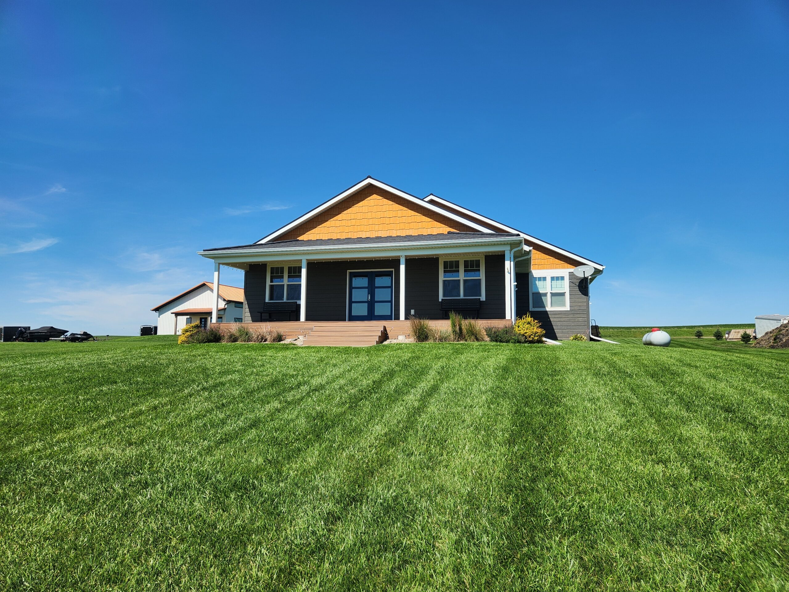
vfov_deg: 58.9
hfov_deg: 73.9
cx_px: 394
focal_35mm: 23
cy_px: 296
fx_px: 524
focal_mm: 5.4
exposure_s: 1/1799
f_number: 1.8
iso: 20
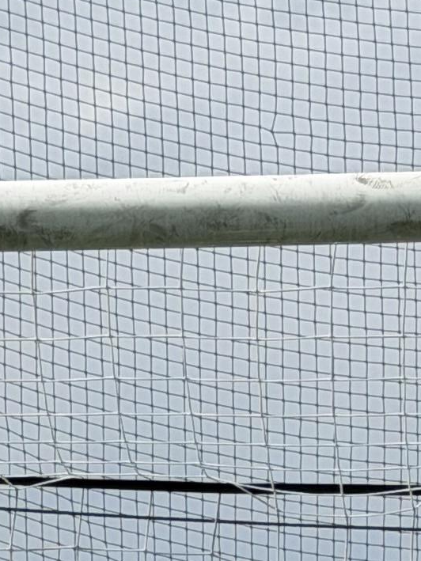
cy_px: 1324
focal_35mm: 273
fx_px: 4426
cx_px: 290
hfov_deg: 5.4
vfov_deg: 6.9
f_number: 1.78
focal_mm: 6.76
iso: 64
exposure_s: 1/6024
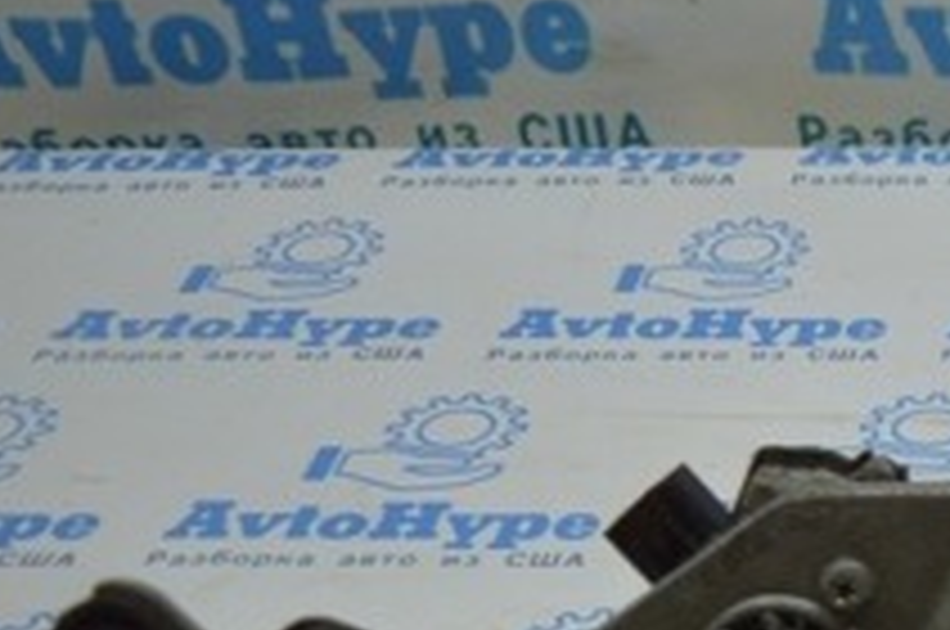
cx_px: 1360
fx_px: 2754
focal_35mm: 105
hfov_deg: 17.8
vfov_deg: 12.7
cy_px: 767
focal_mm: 23
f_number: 3.8
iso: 400
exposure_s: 1/160
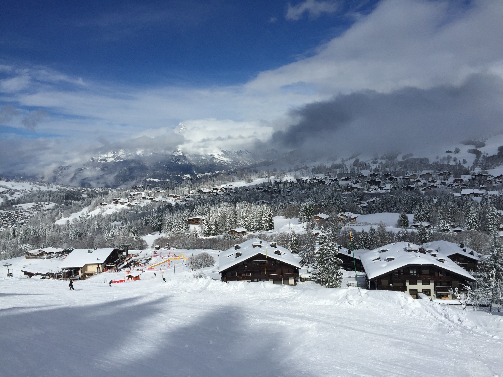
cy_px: 188
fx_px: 421
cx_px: 252
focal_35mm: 29
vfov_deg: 48.2
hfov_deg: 61.7
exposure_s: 1/9901
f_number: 2.2
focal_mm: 4.15
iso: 32
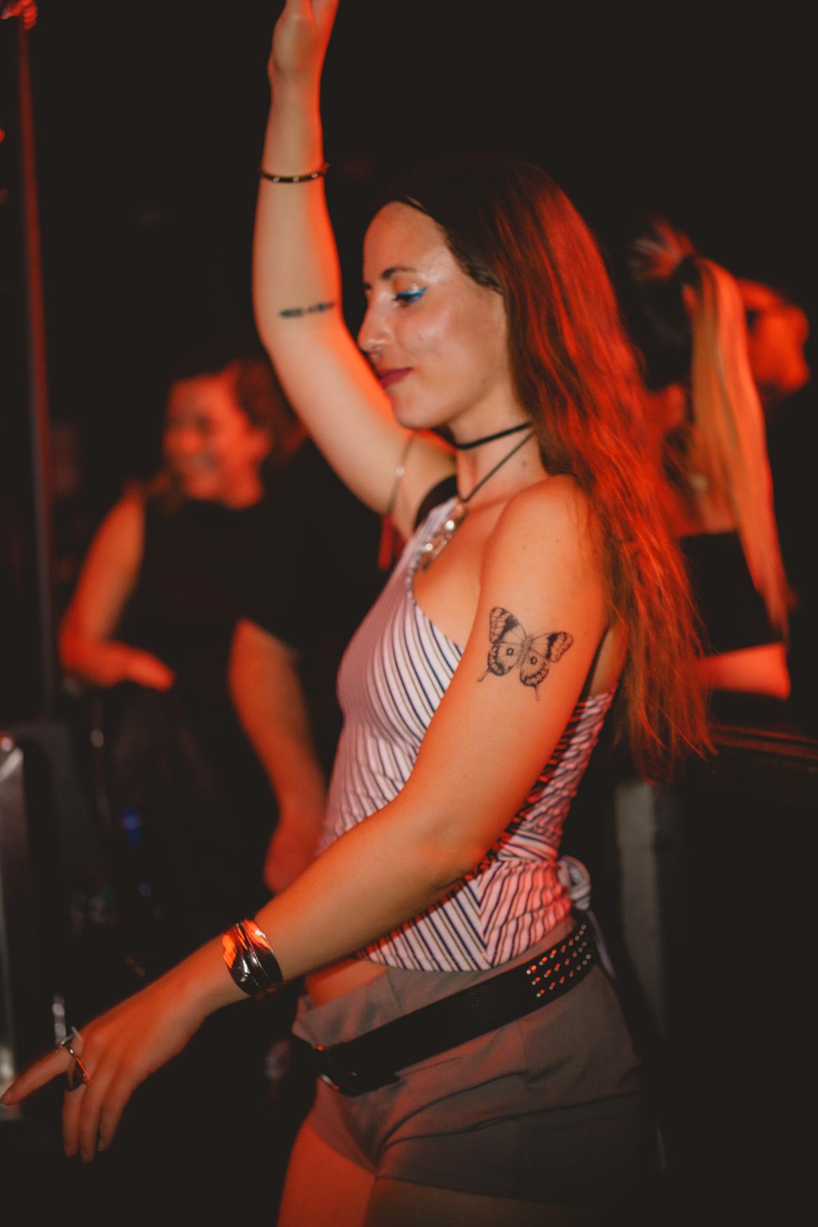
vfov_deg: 39.6
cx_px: 409
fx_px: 1704
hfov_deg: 27.0
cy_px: 614
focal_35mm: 50
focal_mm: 50
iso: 1600
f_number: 1.8
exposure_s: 1/100
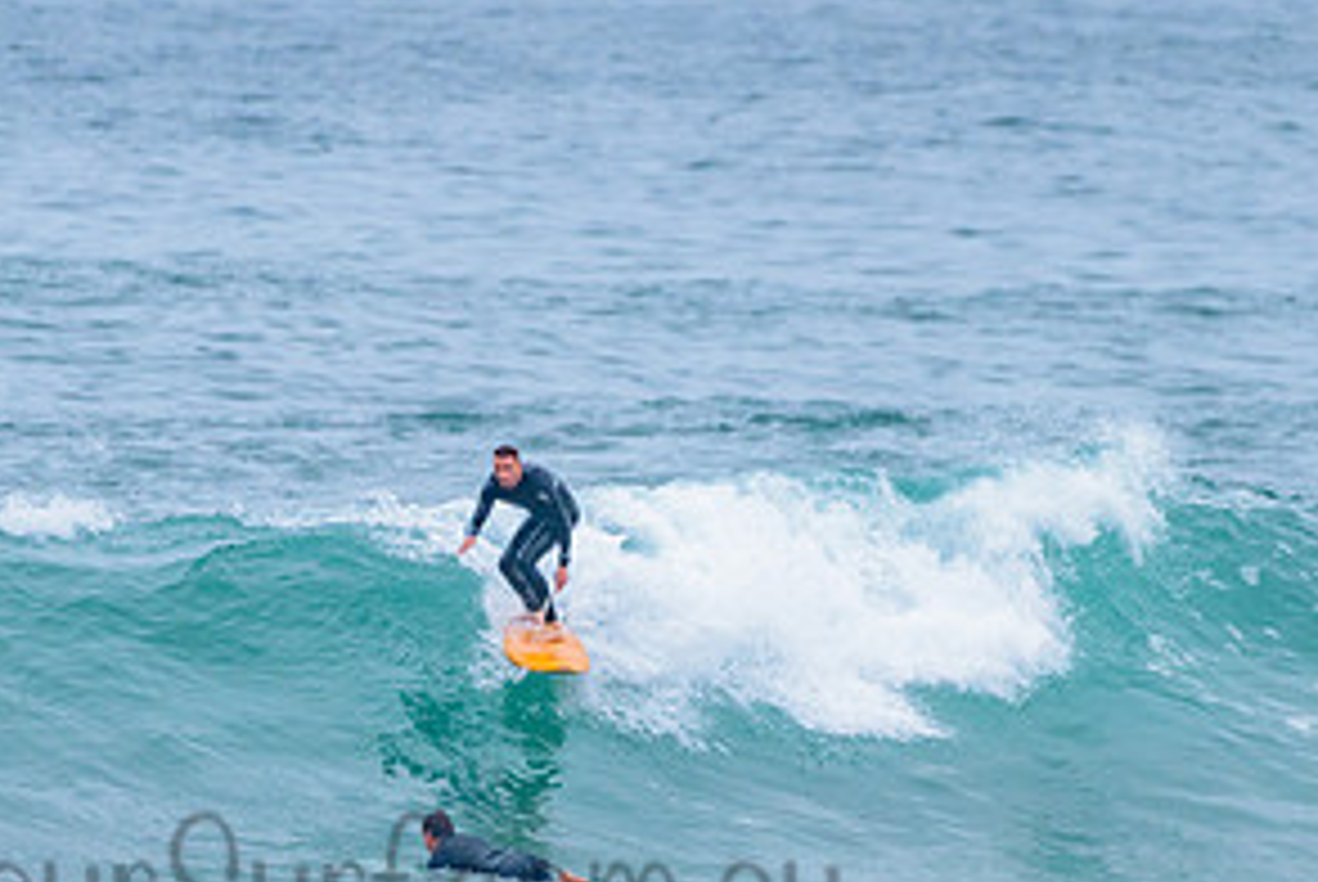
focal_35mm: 1210
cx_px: 656
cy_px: 649
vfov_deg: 1.1
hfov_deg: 1.7
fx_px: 44343
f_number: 5.6
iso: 1250
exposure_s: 1/2000
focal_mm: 500
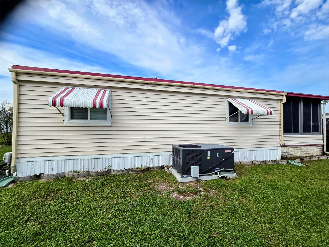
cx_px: 164
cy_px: 124
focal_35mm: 13
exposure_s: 1/2456
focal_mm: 2.2
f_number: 2.2
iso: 50
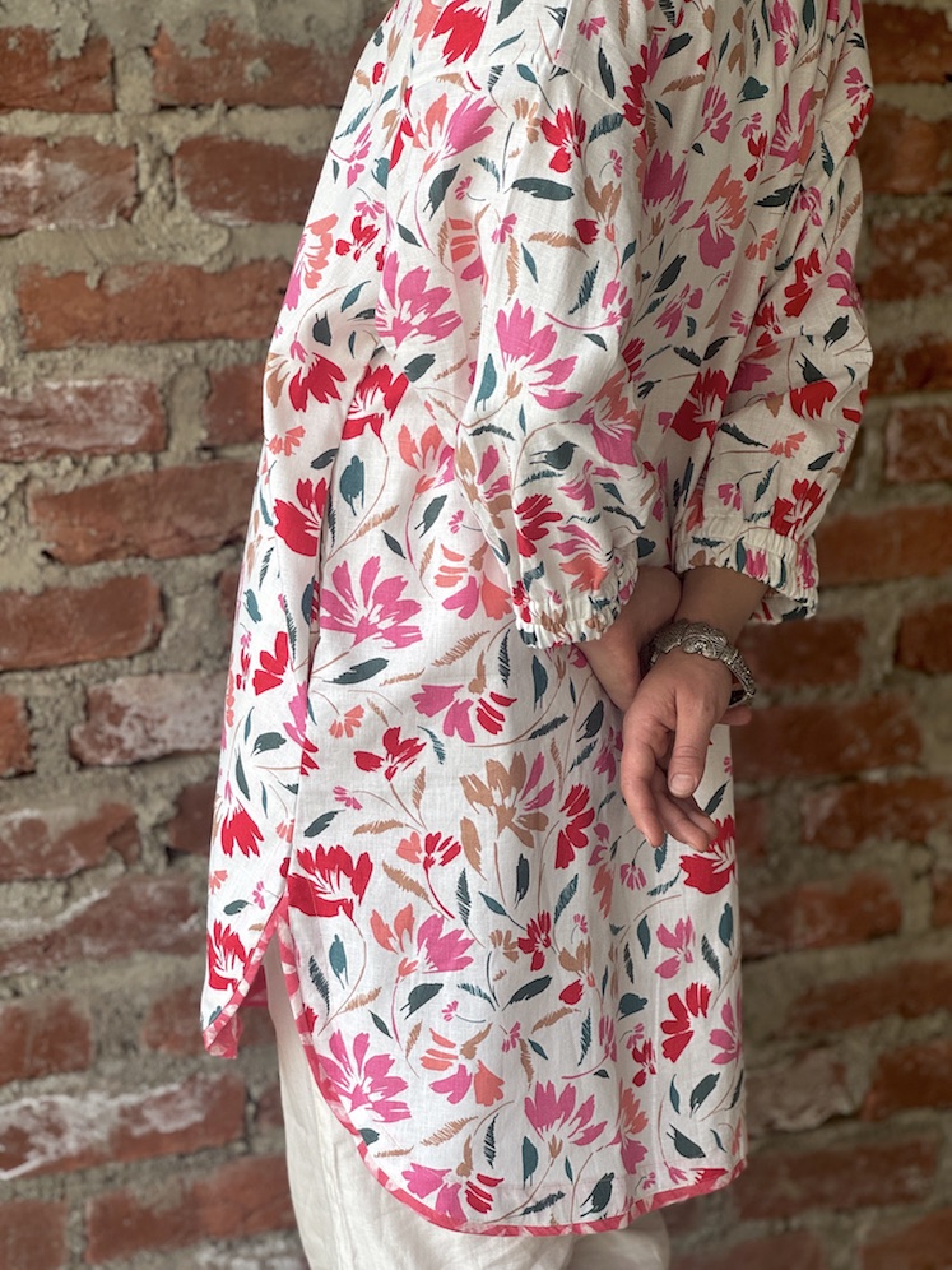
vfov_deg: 25.3
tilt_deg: -14.2
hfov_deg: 19.1
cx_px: 476
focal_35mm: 77
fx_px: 2824
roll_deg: -0.4
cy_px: 635
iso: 40
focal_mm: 9
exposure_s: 1/99
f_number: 2.8
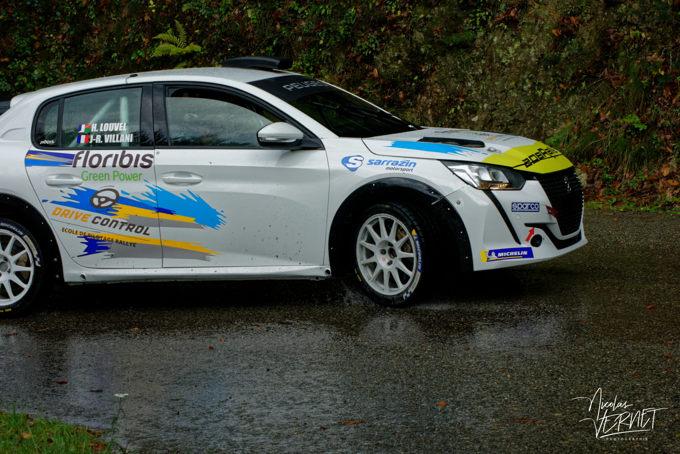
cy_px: 227
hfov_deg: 19.5
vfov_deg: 13.0
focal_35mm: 105
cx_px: 340
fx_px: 1983
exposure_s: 1/1000
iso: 5000
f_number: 14
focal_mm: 70
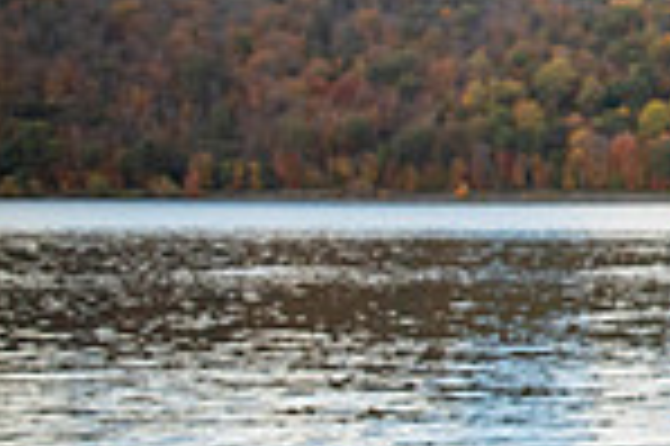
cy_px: 158
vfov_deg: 14.2
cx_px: 1250
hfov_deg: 17.0
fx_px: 1785
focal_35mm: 96
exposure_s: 1/8000
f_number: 3.2
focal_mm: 24
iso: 1250
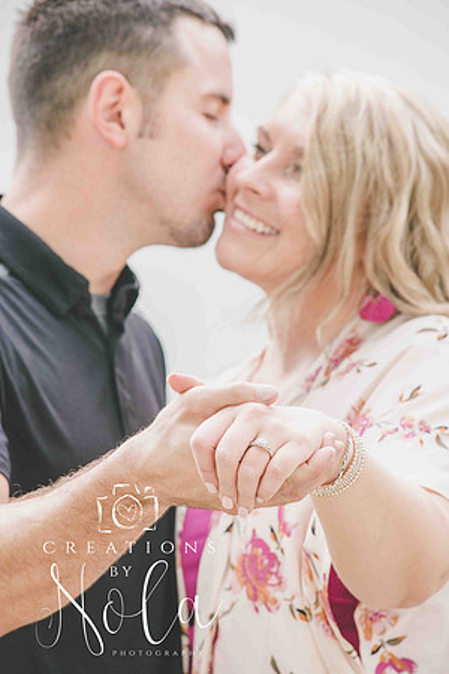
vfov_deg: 13.2
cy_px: 337
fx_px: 2900
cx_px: 224
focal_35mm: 155
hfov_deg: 8.9
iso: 500
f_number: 8
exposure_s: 1/320
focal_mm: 155
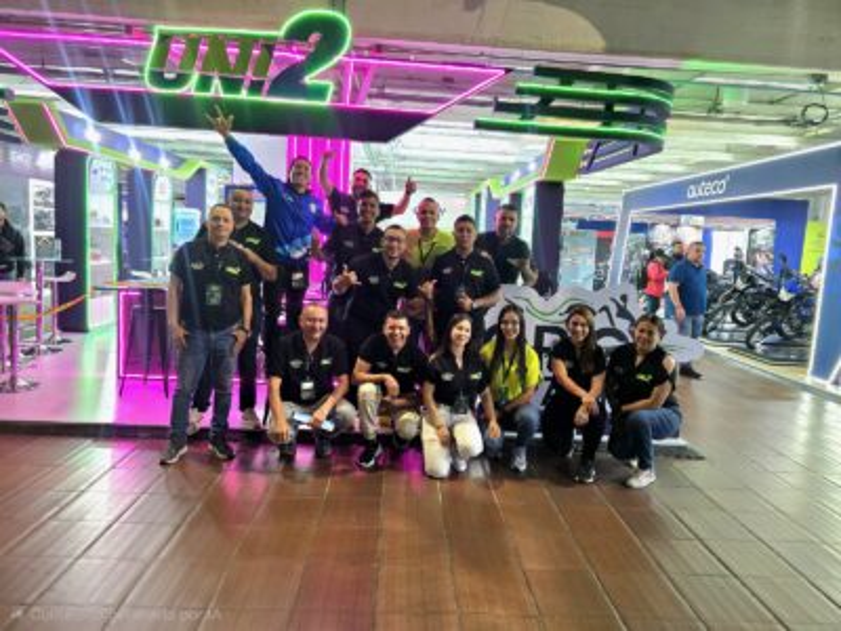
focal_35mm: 23
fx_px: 559
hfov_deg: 73.9
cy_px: 316
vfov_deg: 58.9
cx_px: 420
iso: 400
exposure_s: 1/120
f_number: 1.7
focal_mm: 6.3
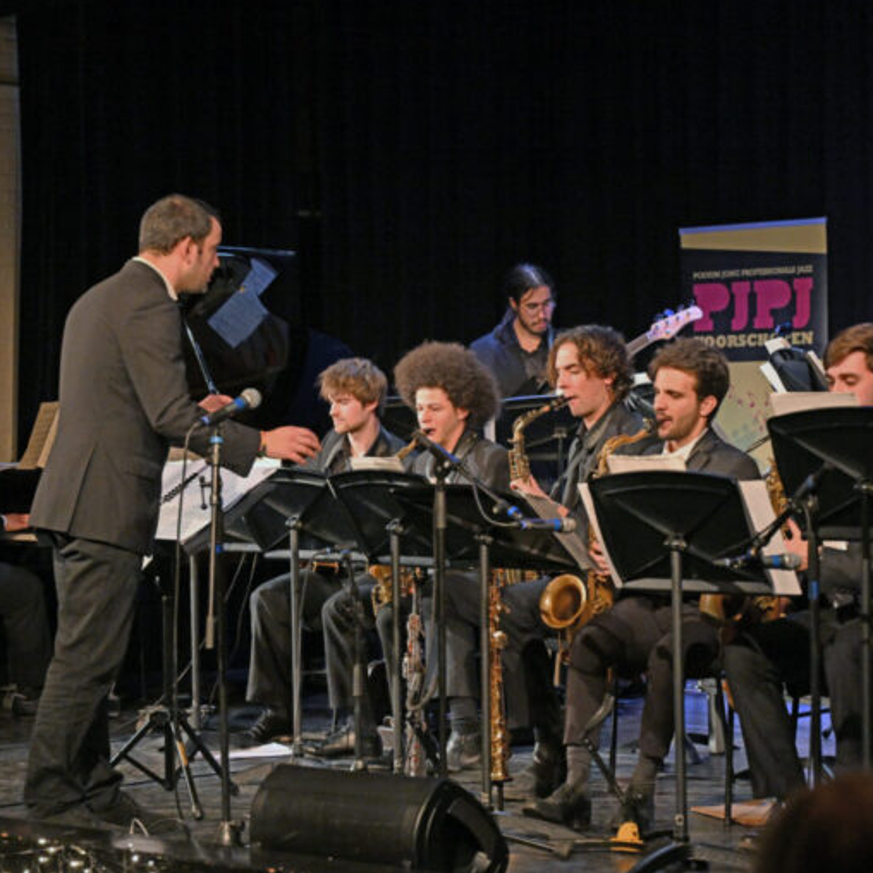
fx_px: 2568
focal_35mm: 90
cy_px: 435
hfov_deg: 19.3
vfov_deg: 19.3
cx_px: 519
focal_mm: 70
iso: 3200
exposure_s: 1/100
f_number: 4.5
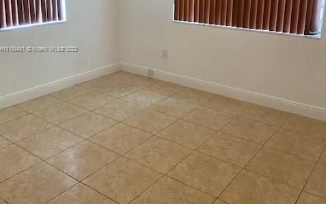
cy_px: 49
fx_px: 329
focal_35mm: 37
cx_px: 163
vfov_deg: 33.7
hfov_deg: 52.8
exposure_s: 1/60
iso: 200
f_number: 1.8
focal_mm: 4.25
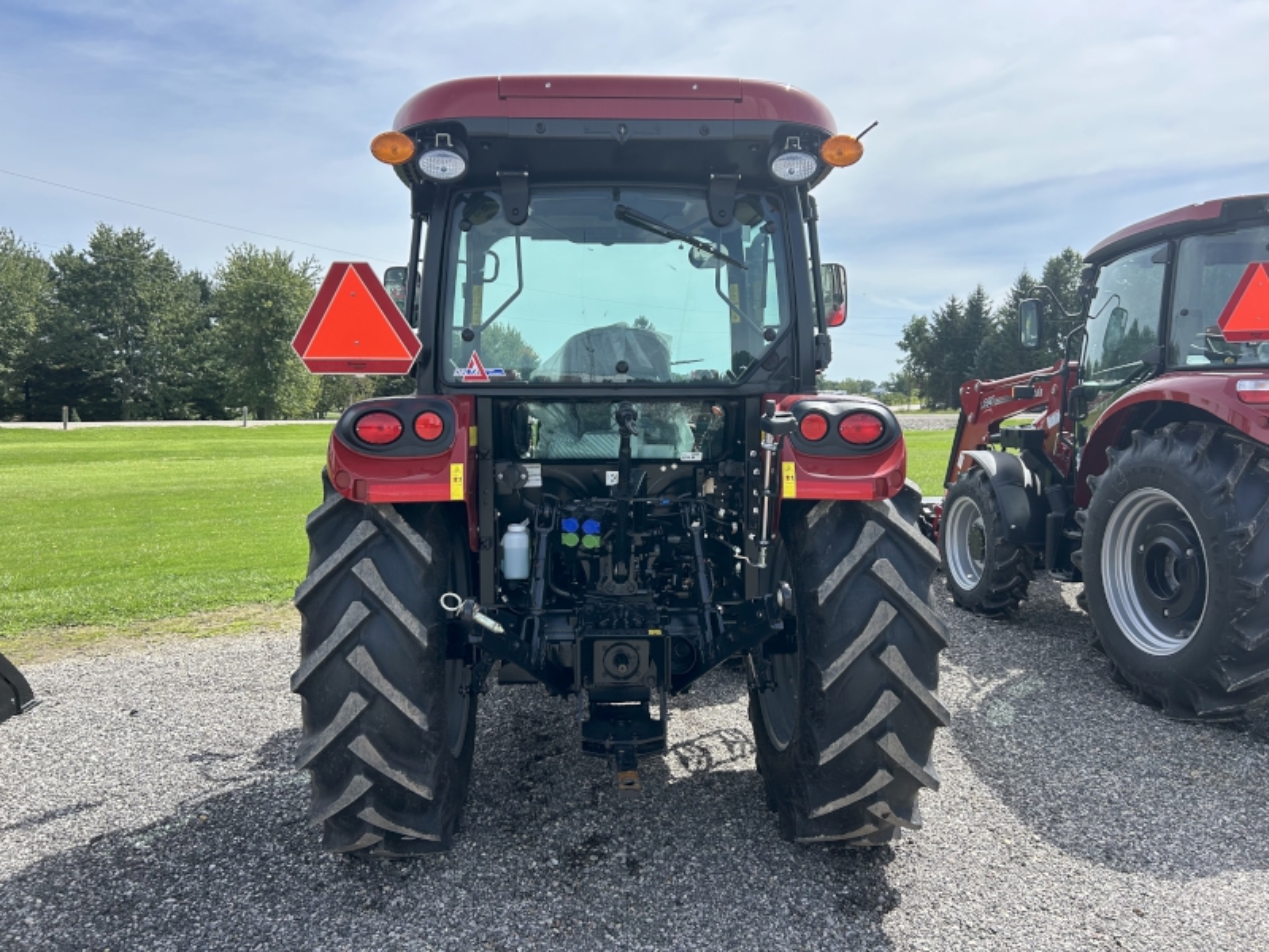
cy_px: 476
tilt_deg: -4.5
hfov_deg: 67.3
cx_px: 634
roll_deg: +0.9
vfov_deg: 53.1
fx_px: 953
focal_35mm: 26
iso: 50
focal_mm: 5.7
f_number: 1.5
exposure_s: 1/2513
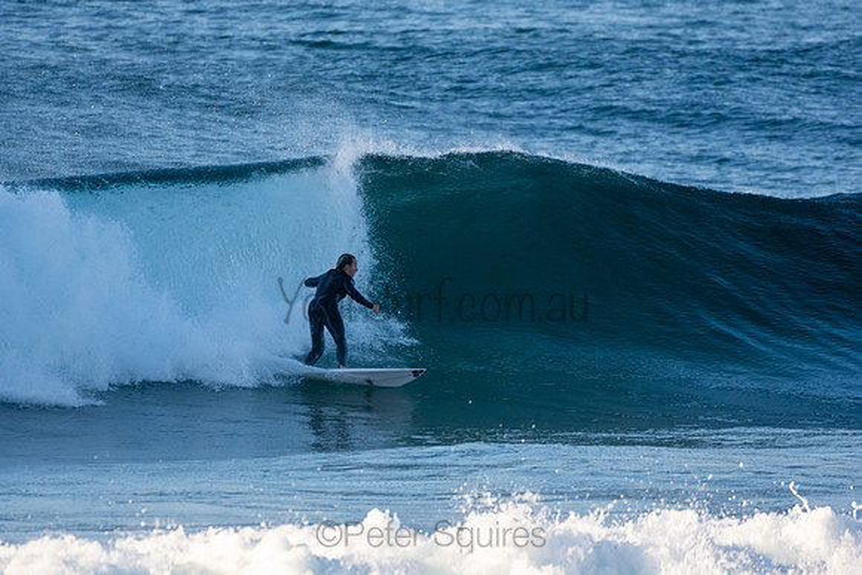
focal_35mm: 750
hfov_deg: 2.7
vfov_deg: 1.8
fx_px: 17962
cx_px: 431
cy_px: 288
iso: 560
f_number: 5.6
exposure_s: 1/1250
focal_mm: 500
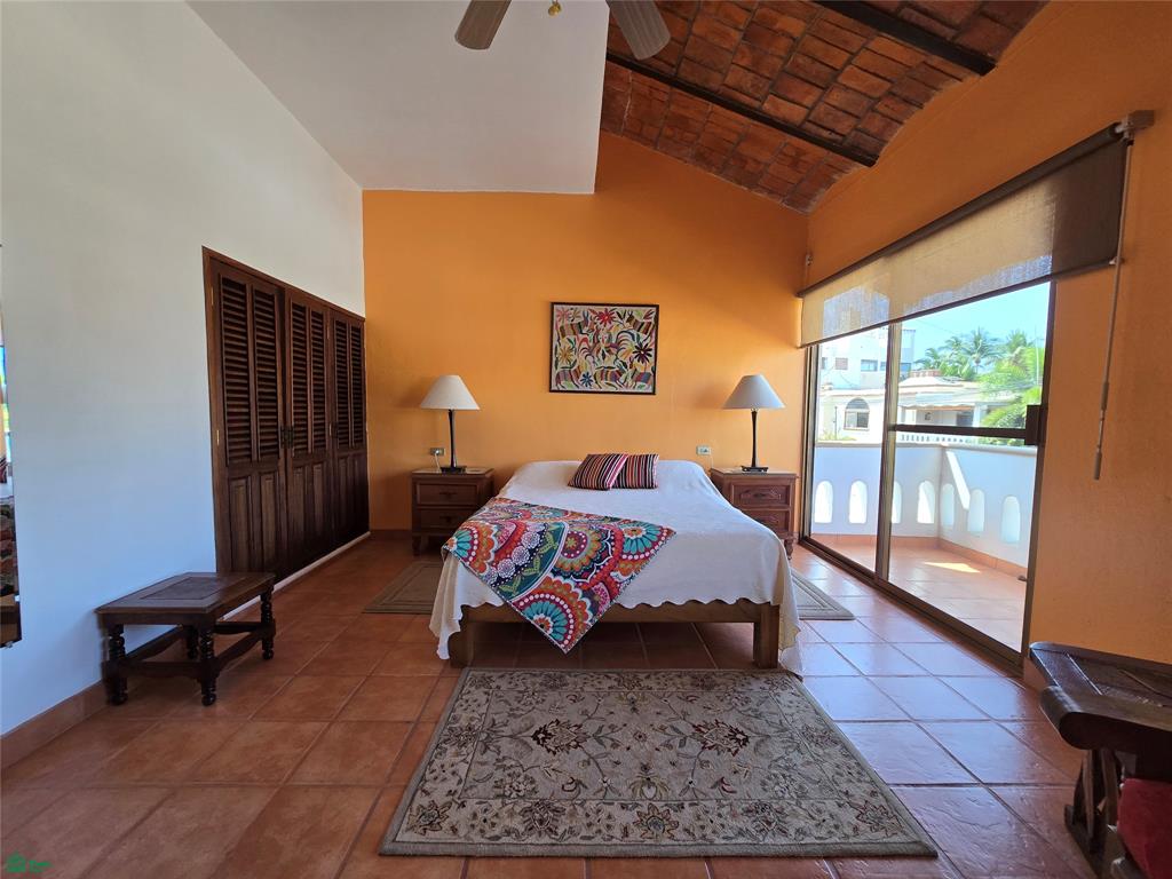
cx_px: 586
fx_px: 440
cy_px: 440
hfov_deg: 106.2
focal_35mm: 13
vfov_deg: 89.9
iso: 160
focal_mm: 2.2
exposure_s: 1/100
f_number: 2.2
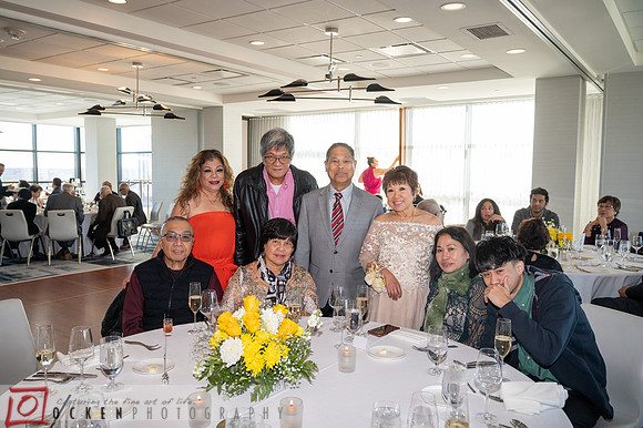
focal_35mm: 30
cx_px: 322
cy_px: 214
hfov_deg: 62.0
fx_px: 536
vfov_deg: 43.6
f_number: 5.6
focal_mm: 30
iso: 1000
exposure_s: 1/200
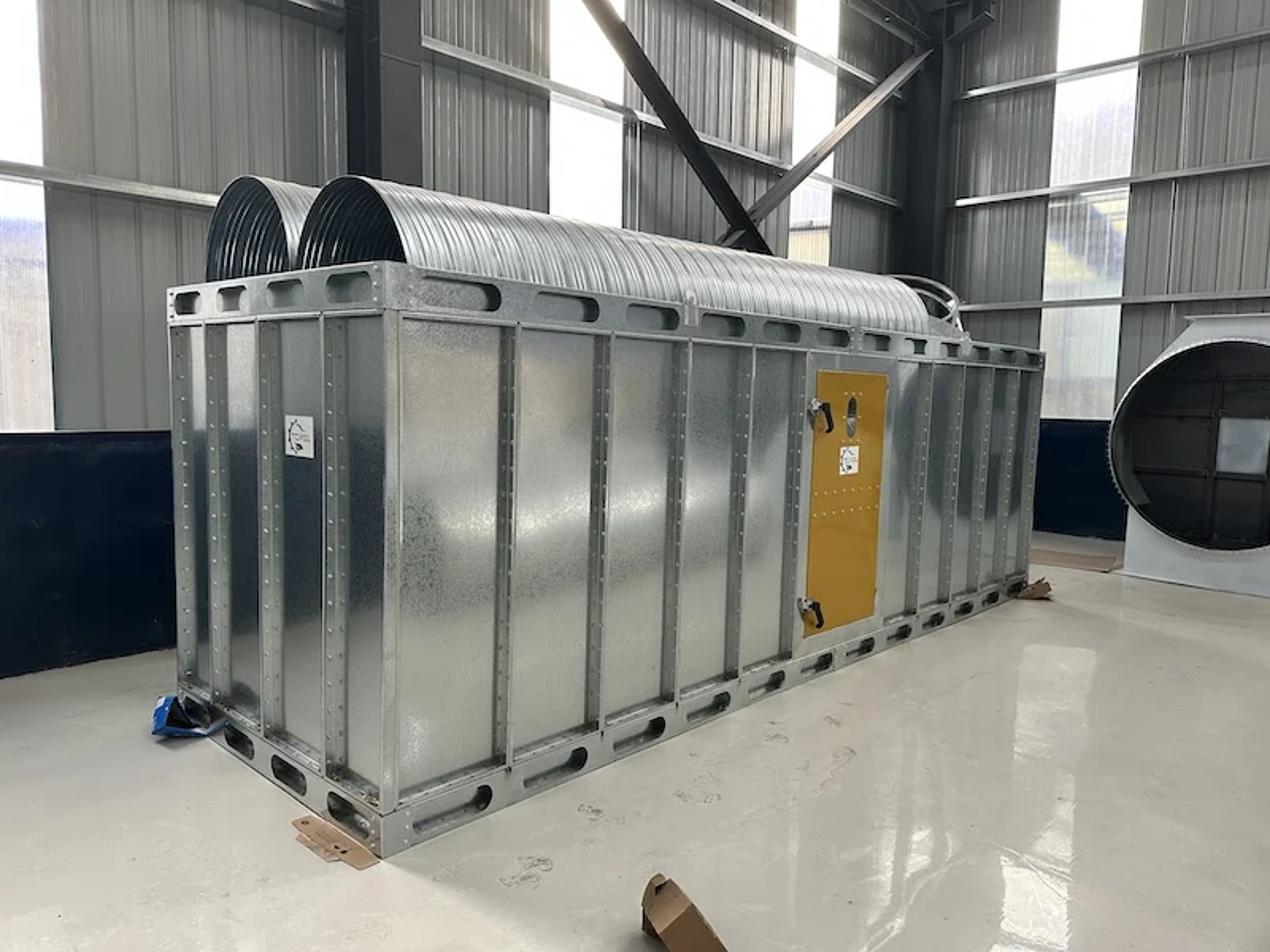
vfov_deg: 56.8
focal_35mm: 24
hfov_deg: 71.6
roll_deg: -1.3
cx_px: 635
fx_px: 881
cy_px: 476
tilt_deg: -6.4
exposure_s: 1/121
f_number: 1.78
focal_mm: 6.86
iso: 160
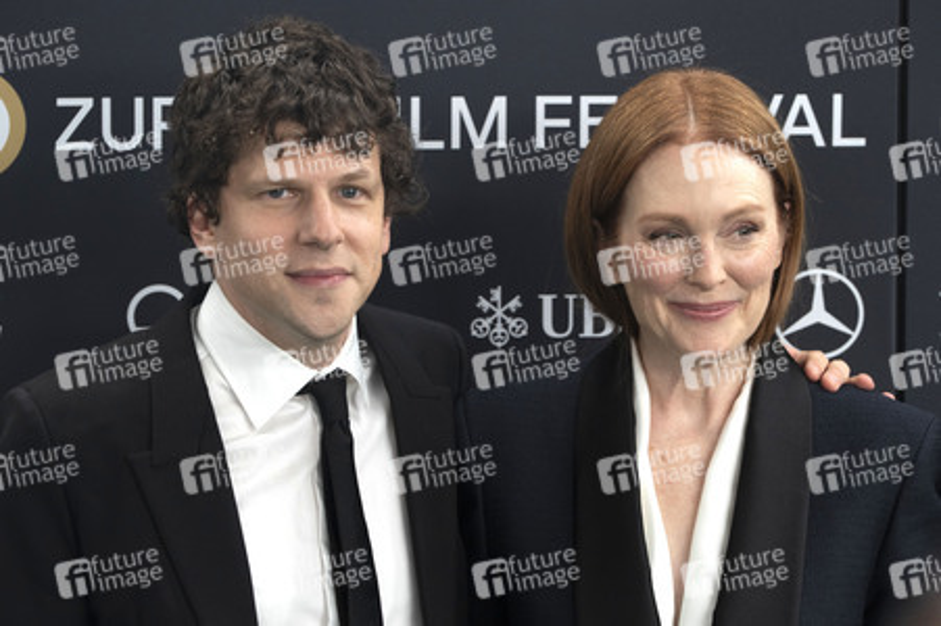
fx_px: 5291
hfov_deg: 10.2
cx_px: 470
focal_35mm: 203
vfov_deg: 6.8
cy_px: 309
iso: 2000
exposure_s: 1/500
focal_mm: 200
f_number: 6.3
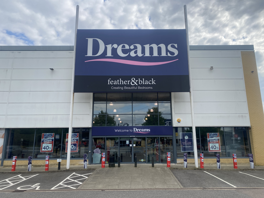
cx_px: 132
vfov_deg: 53.1
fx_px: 198
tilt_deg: +12.2
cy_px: 99
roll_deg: -0.2
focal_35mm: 26
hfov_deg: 67.3
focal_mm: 4.25
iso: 32
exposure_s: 1/2028
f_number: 1.8
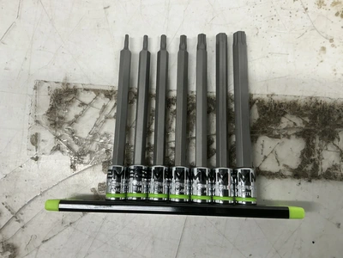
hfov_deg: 63.4
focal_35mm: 28
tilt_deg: -83.6
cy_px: 129
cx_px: 172
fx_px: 277
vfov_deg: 49.7
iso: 50
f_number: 1.8
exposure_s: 1/120
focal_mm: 3
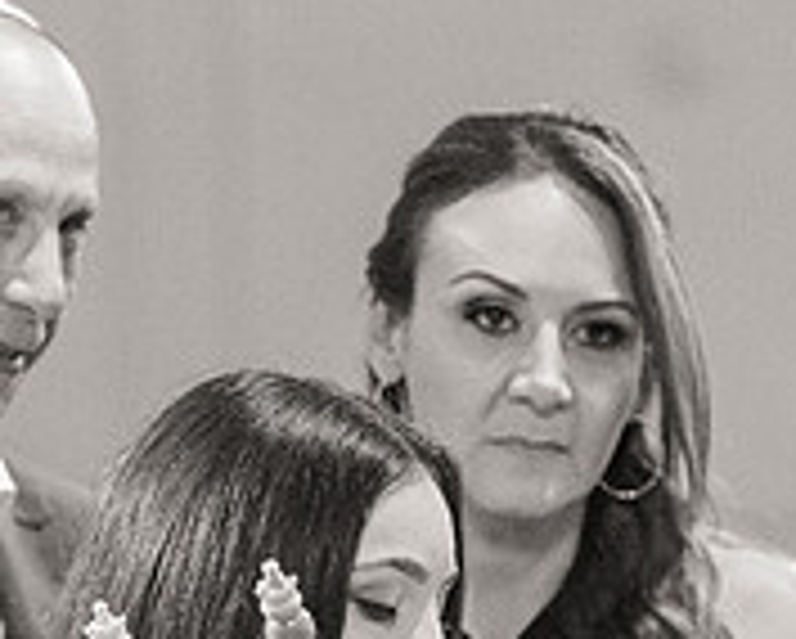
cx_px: 256
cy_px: 610
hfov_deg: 5.0
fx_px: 9056
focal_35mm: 384
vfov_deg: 4.0
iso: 10000
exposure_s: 1/160
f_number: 3.2
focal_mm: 125
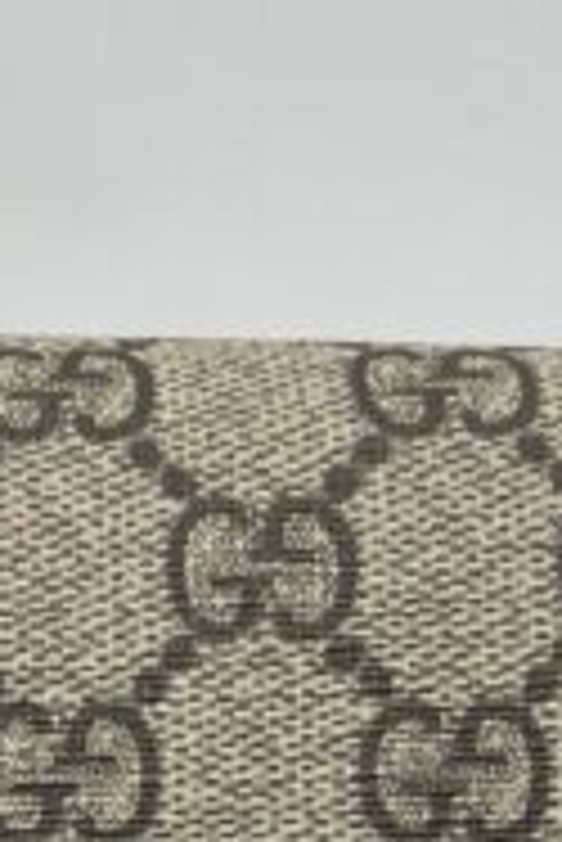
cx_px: -324
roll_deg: +0.2
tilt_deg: -38.1
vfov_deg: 13.2
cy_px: 1184
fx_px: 3459
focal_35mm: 148
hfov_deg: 9.0
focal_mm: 5.7
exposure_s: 1/208
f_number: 1.5
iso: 40
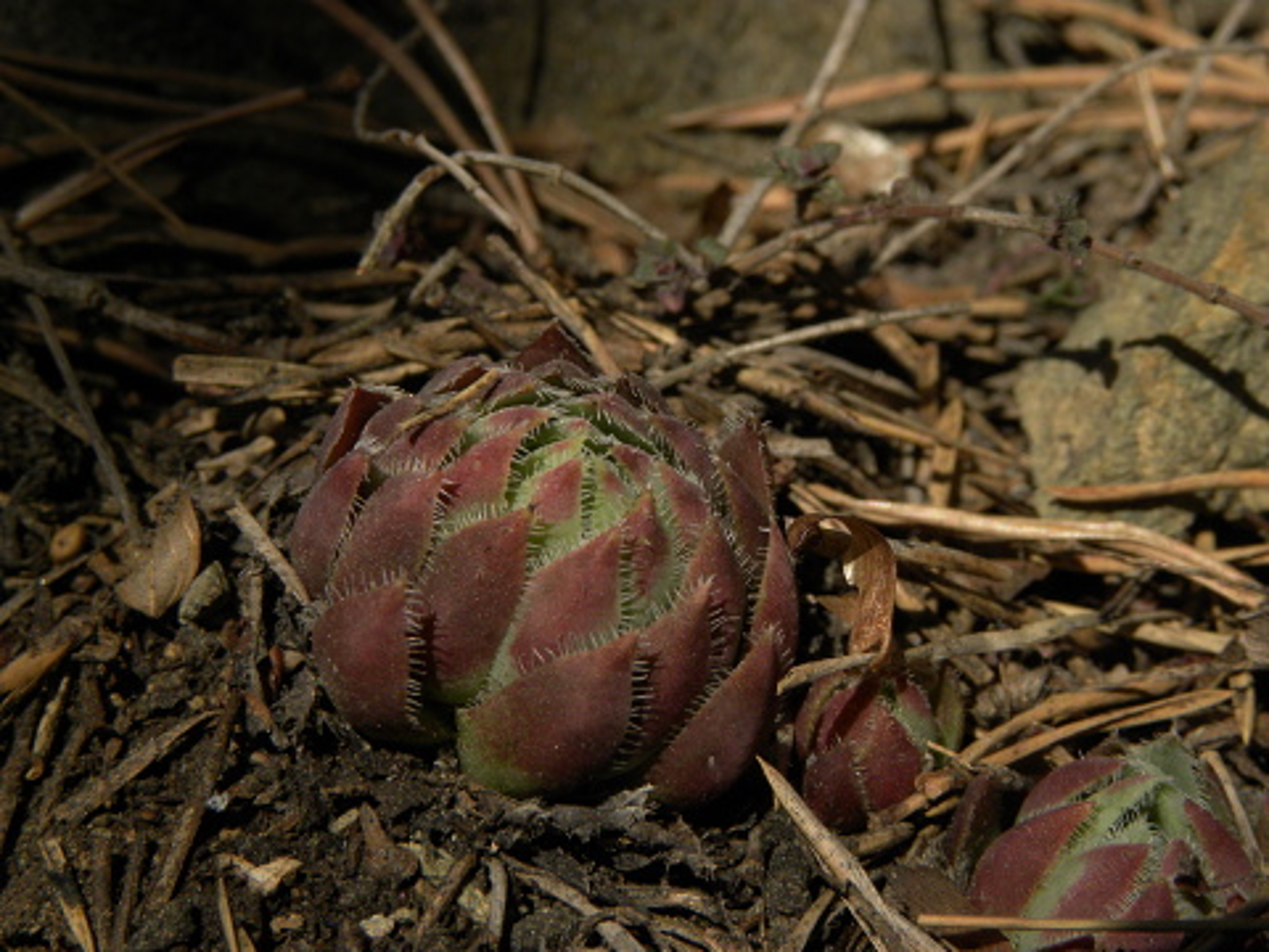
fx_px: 3849
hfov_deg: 18.7
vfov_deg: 14.1
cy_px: 476
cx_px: 634
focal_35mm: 105
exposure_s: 1/640
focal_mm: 18.8
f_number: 6.3
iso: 100
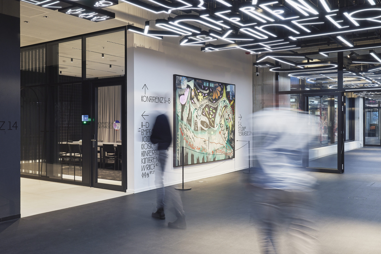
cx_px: 190
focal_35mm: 35
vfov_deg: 37.9
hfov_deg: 54.4
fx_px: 371
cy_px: 127
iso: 100
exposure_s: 1.3
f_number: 18
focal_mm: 35
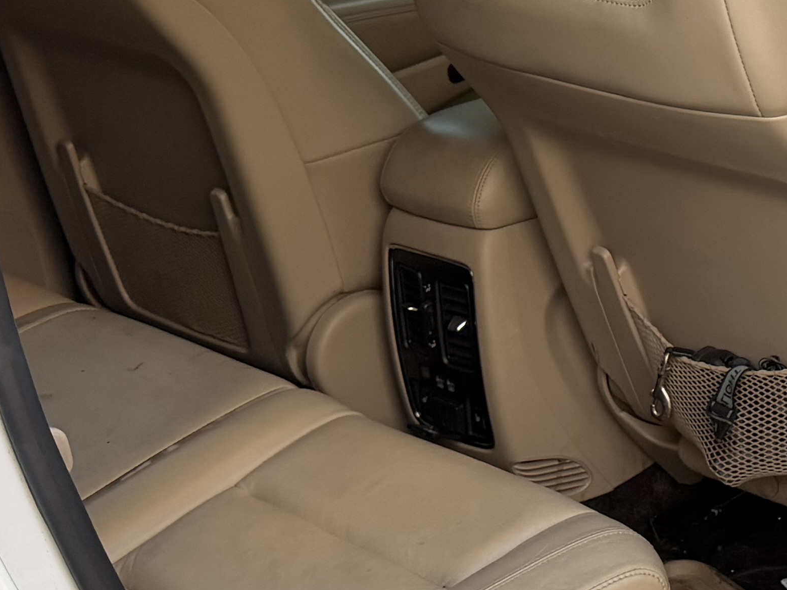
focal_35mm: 88
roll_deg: -0.1
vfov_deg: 16.8
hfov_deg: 20.5
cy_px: 256
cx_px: 996
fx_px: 2000
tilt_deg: -16.2
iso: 200
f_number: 1.78
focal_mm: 6.76
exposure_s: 1/110
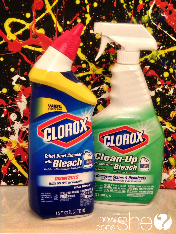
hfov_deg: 17.8
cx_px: 88
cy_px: 117
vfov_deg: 23.6
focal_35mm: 83
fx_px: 563
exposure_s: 1/16.3
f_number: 4.5
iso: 400
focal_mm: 15.1
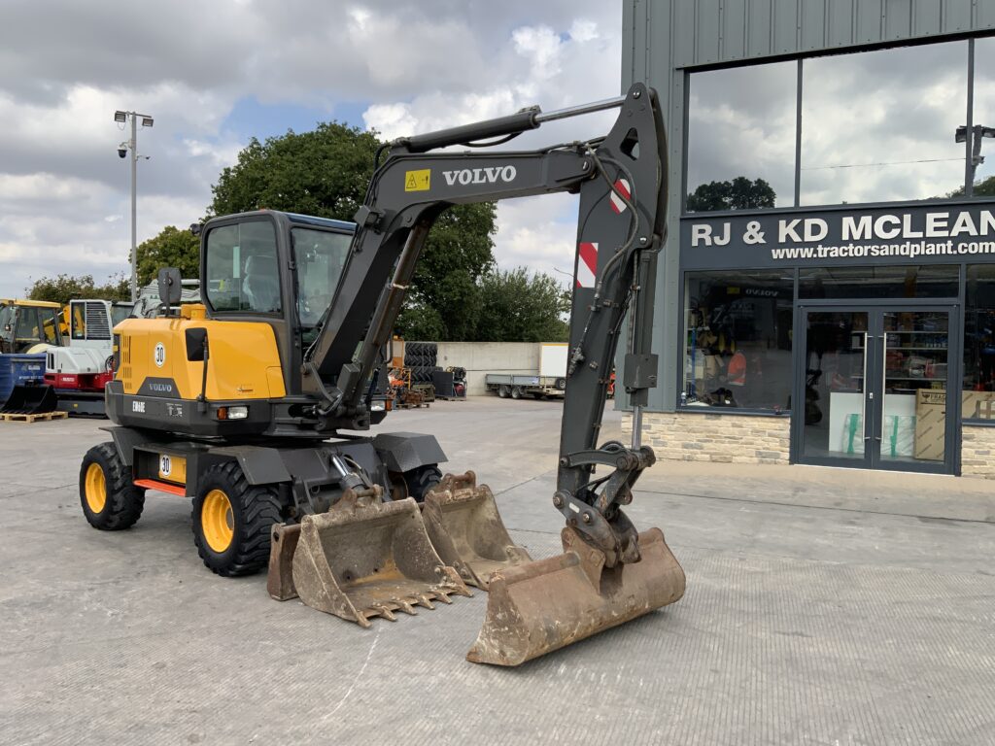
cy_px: 373
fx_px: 834
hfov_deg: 61.7
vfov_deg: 48.2
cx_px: 498
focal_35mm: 29
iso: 16
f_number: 1.8
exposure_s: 1/1279
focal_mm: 3
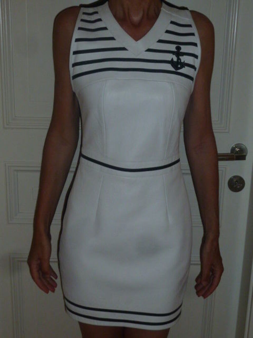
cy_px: 169
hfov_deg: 28.0
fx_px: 507
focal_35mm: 52
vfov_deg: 36.8
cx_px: 126
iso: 400
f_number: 3.8
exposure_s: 1/125
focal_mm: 8.5
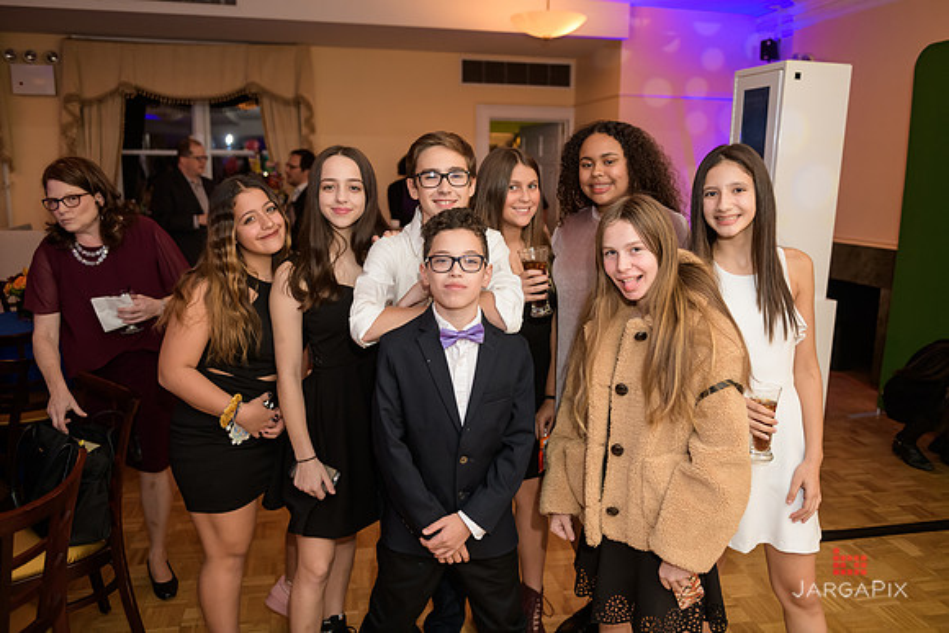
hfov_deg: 63.6
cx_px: 474
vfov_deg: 45.0
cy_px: 316
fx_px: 765
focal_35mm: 29
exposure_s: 1/125
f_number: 3.2
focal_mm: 29
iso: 1250
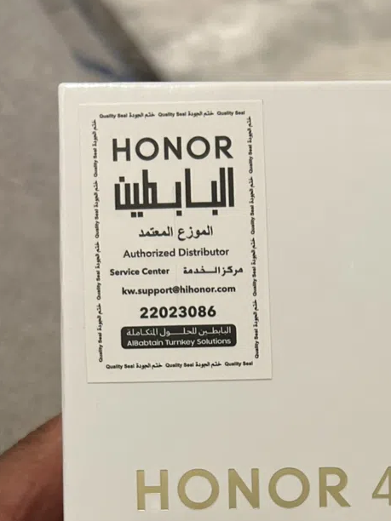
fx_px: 874
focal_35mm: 58
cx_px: 284
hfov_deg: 25.0
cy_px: 556
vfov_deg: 30.2
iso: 160
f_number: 1.5
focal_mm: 5.7
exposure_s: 1/50
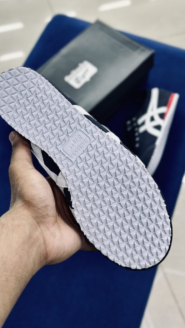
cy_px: 164
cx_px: 80
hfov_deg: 22.6
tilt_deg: -61.3
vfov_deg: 39.2
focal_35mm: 53
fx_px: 462
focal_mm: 6.86
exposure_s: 1/100
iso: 80
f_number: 1.78
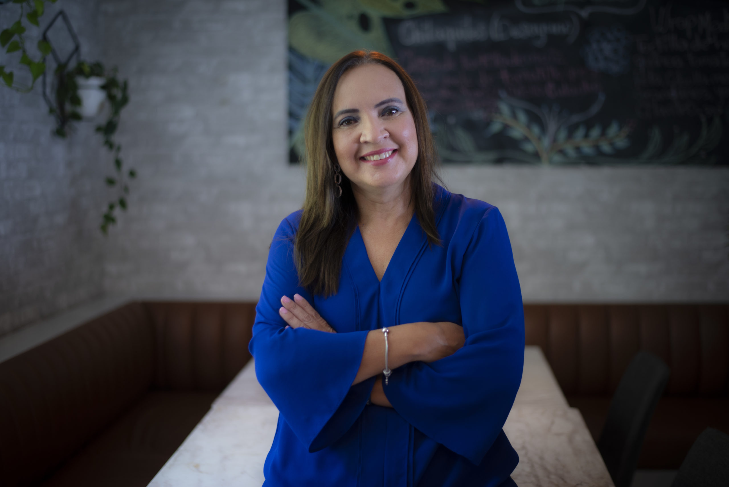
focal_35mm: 50
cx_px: 364
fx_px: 1013
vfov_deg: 27.0
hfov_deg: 39.6
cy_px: 244
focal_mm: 50
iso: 320
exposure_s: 1/100
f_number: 1.8
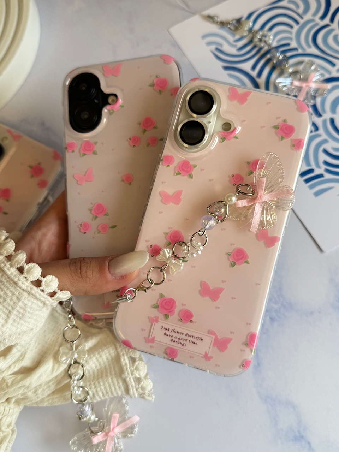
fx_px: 313
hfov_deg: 56.8
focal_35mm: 24
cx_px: 170
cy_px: 226
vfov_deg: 71.6
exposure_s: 1/309
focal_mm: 6.76
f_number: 1.78
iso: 80
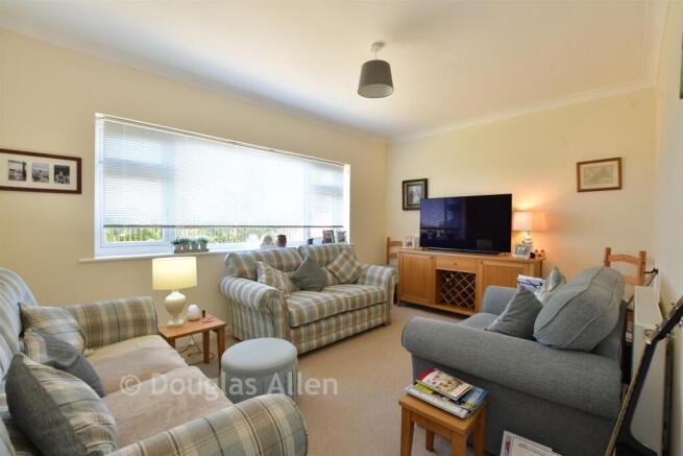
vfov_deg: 77.4
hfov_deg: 100.4
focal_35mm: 15
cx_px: 342
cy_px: 228
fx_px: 285
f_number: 8
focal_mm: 10
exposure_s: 1/6
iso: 125
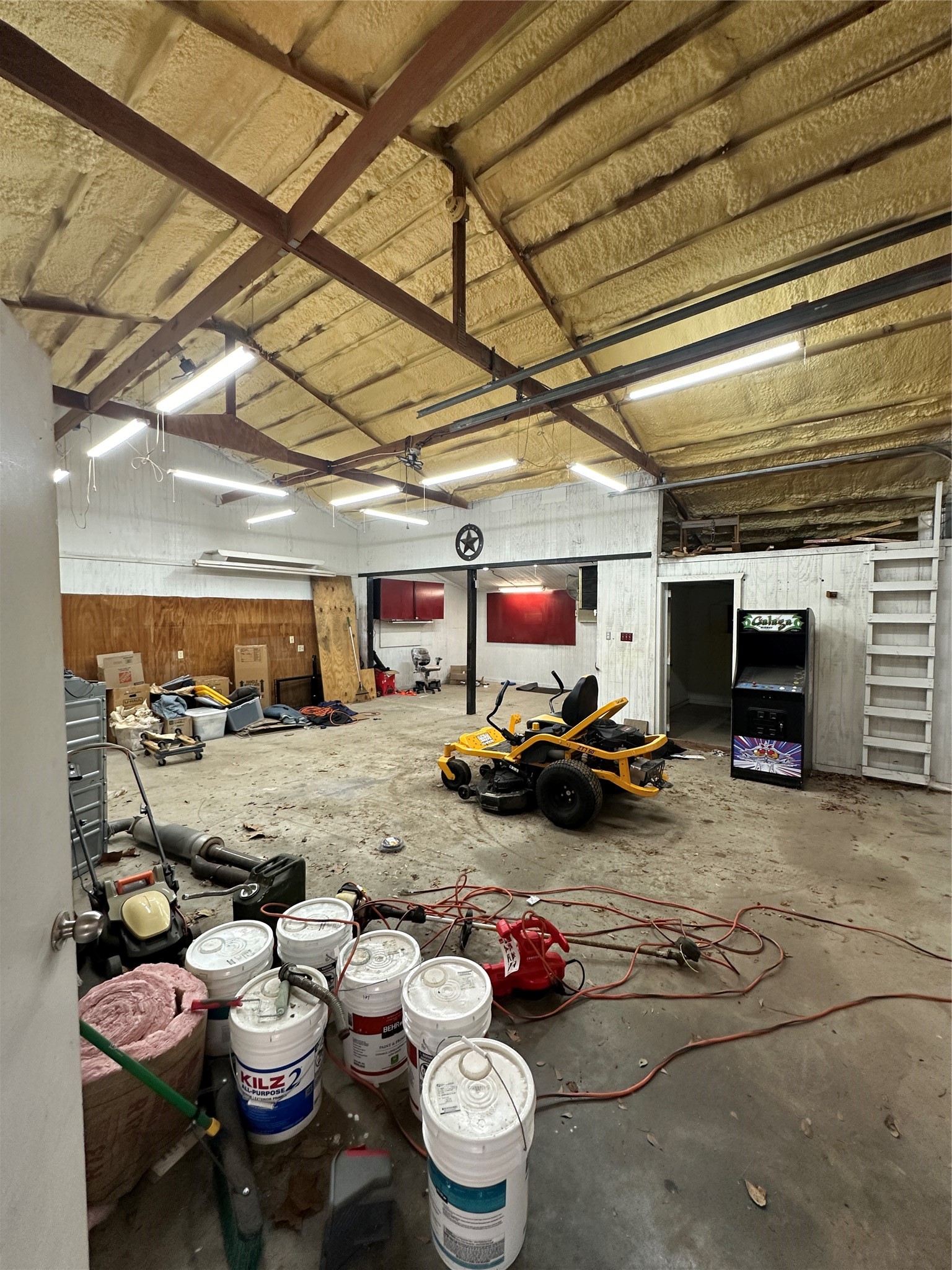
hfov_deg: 85.7
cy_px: 635
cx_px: 476
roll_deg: -1.0
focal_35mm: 14
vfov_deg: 102.1
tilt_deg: -0.6
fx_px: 513
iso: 200
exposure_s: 1/120
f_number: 2.2
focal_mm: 2.22
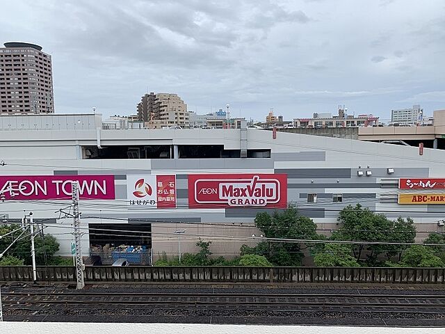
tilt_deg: -5.7
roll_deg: +1.7
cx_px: 222
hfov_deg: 67.3
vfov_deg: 53.1
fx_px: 334
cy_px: 167
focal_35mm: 26
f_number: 1.8
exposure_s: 1/981
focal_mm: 4.25
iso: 25
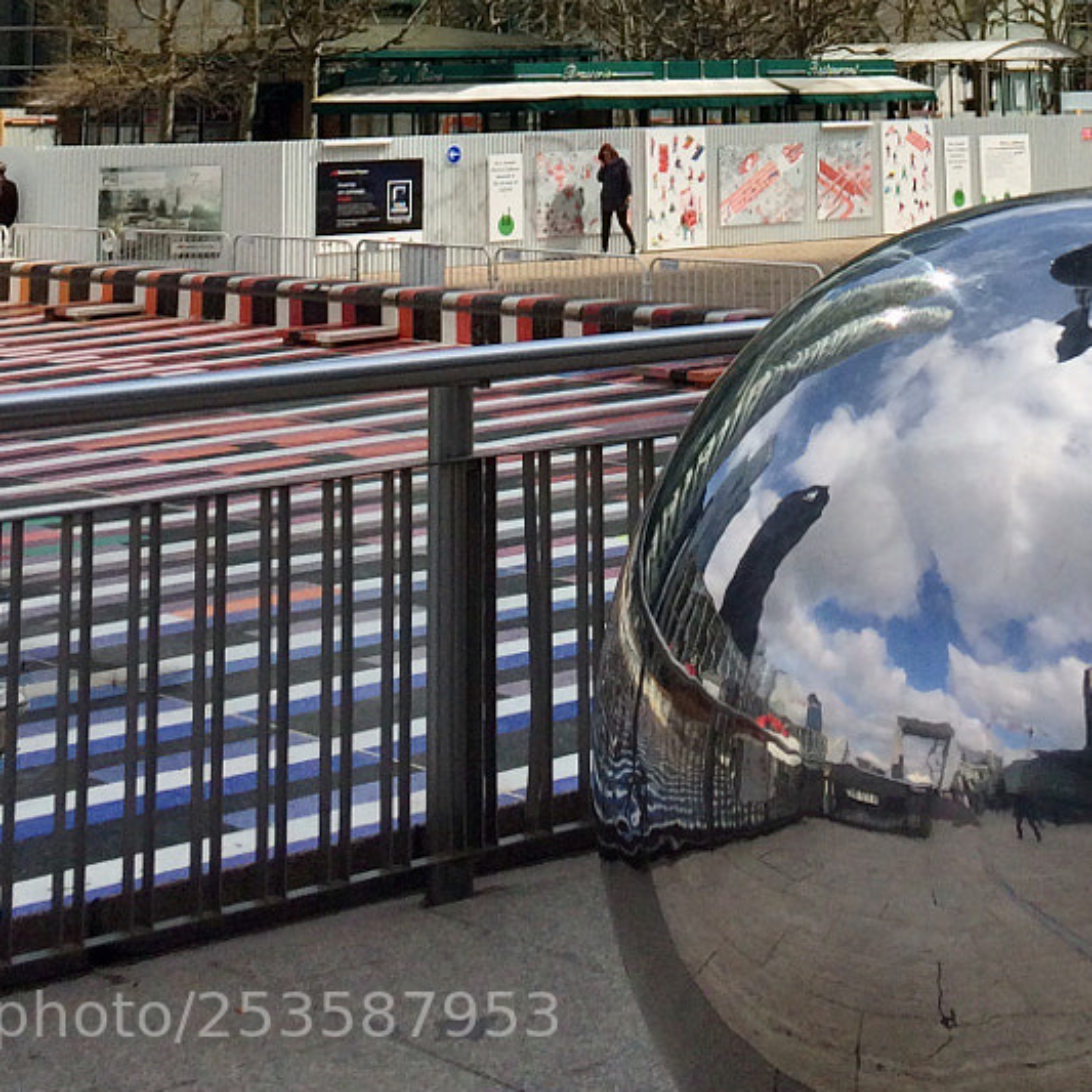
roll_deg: +2.1
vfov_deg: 19.9
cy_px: -463
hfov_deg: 22.4
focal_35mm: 77
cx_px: 717
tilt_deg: +10.4
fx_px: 2748
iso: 32
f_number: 2.2
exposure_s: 1/3165
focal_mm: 4.15
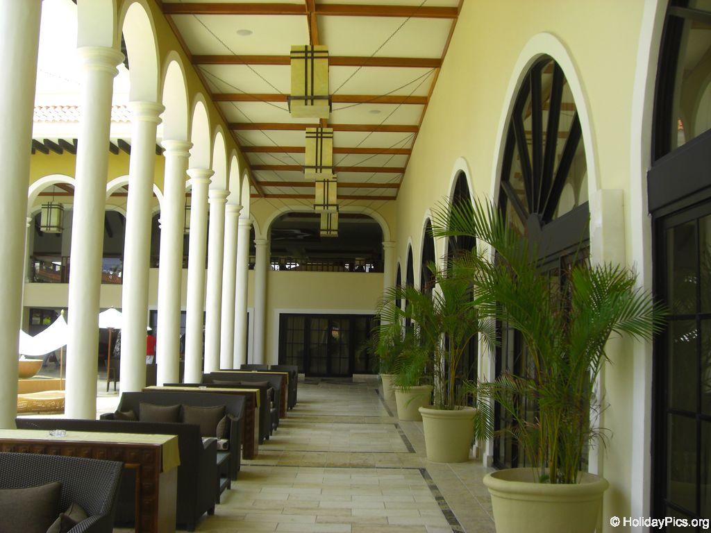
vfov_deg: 37.7
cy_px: 266
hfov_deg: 49.0
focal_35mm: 38
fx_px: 781
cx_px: 356
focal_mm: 6.2
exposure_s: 1/320
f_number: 2.7
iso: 64
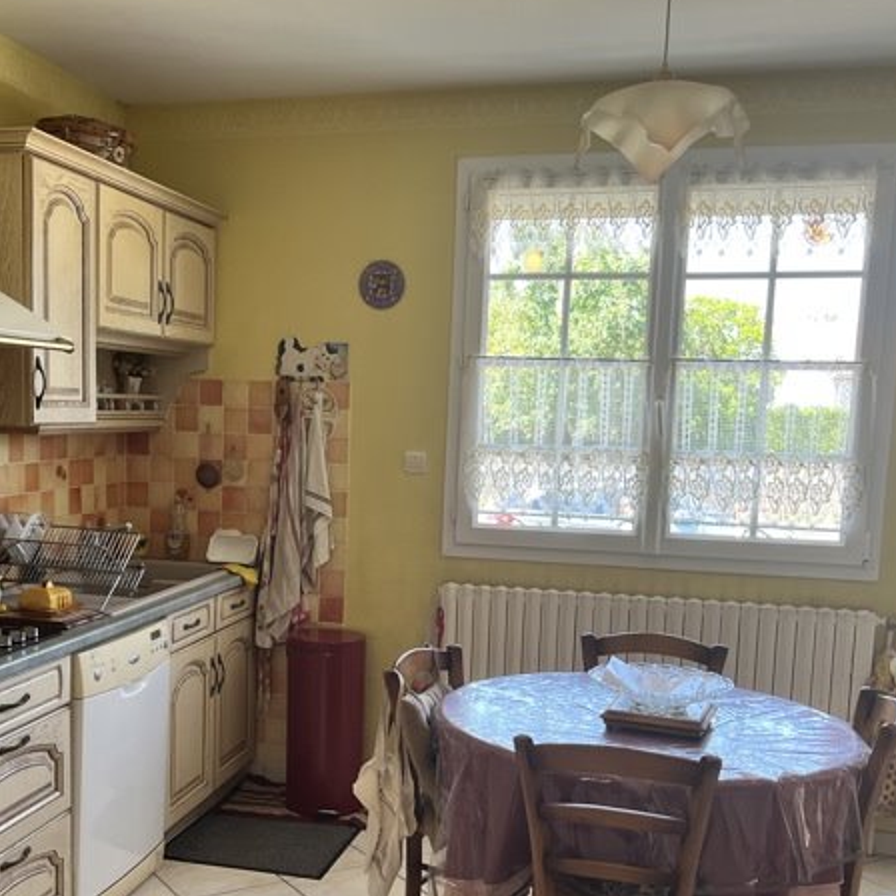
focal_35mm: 41
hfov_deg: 40.5
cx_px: 318
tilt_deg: -8.1
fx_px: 1201
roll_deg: -1.7
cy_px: 570
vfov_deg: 40.6
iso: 100
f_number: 1.6
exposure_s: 1/121
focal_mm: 5.1
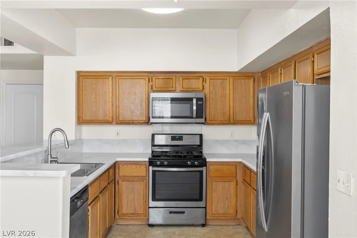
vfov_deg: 40.0
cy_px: 119
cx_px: 178
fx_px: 327
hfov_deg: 57.2
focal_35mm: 33
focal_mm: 22
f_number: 8
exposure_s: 1/15
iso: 400
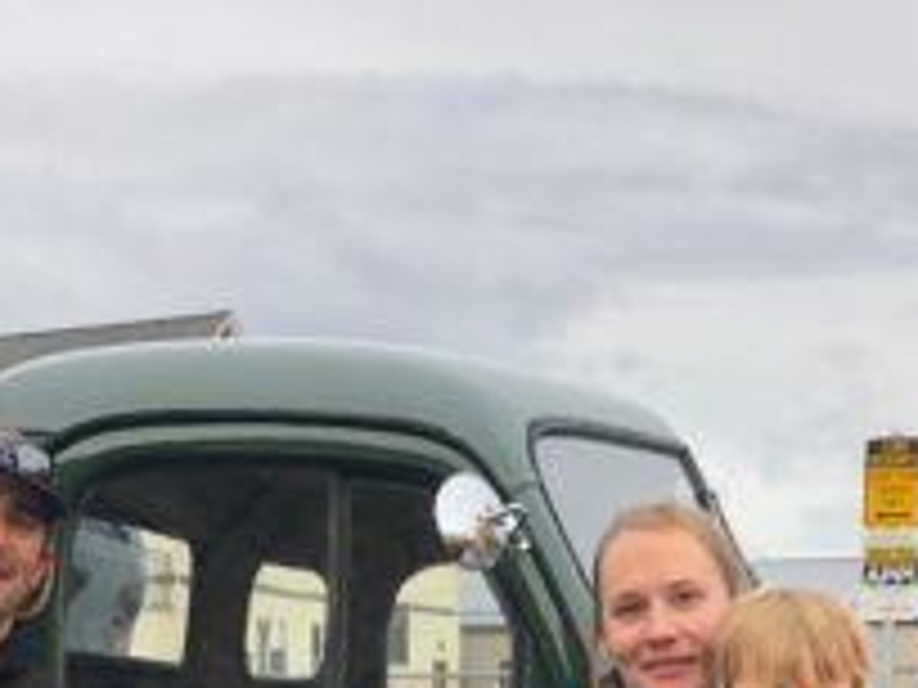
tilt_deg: -6.3
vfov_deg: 18.5
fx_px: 1936
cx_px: 315
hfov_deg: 26.5
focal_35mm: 73
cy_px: 942
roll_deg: -1.5
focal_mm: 3.99
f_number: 1.8
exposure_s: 1/232
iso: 20
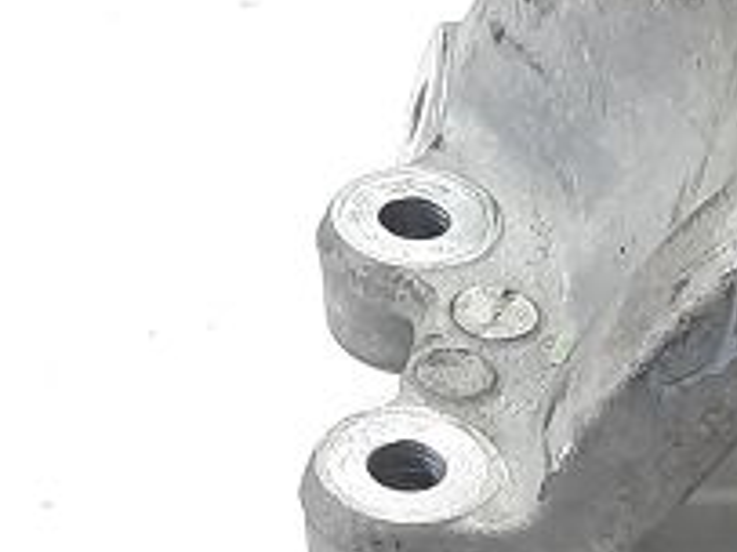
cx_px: 933
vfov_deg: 9.9
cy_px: 541
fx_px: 3149
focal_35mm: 148
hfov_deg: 12.9
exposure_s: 1/50
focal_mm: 4.6
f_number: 2
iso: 125
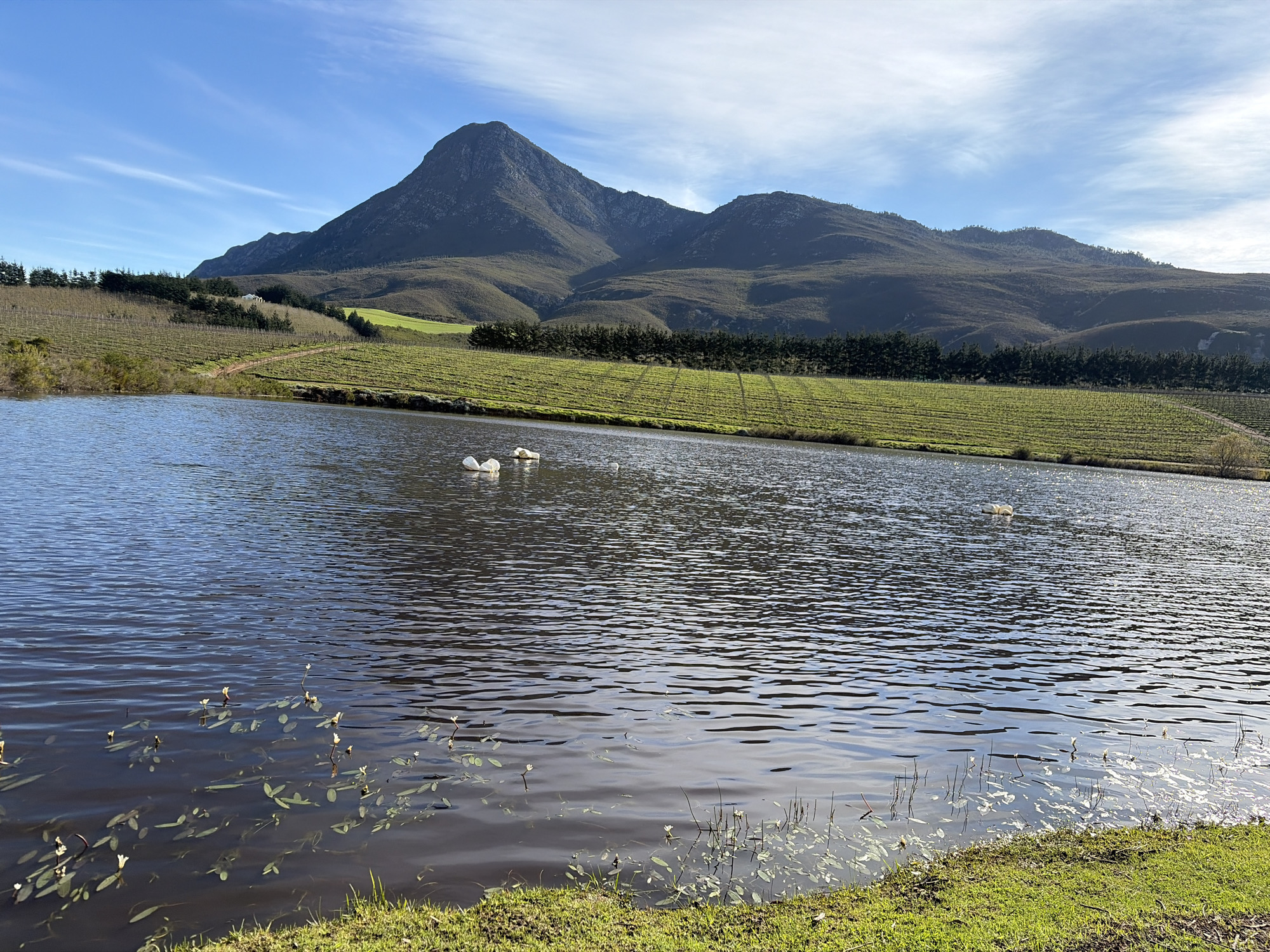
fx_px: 954
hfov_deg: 67.3
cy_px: 476
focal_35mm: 26
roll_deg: -3.9
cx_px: 635
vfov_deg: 53.1
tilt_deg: -3.8
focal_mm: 5.96
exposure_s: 1/2639
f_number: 1.6
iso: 50
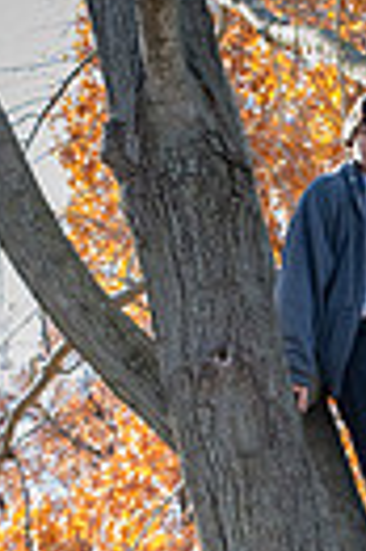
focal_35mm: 172
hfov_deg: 7.8
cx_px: 597
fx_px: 2630
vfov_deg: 11.5
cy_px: 778
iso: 400
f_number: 5
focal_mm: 50
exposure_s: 1/200
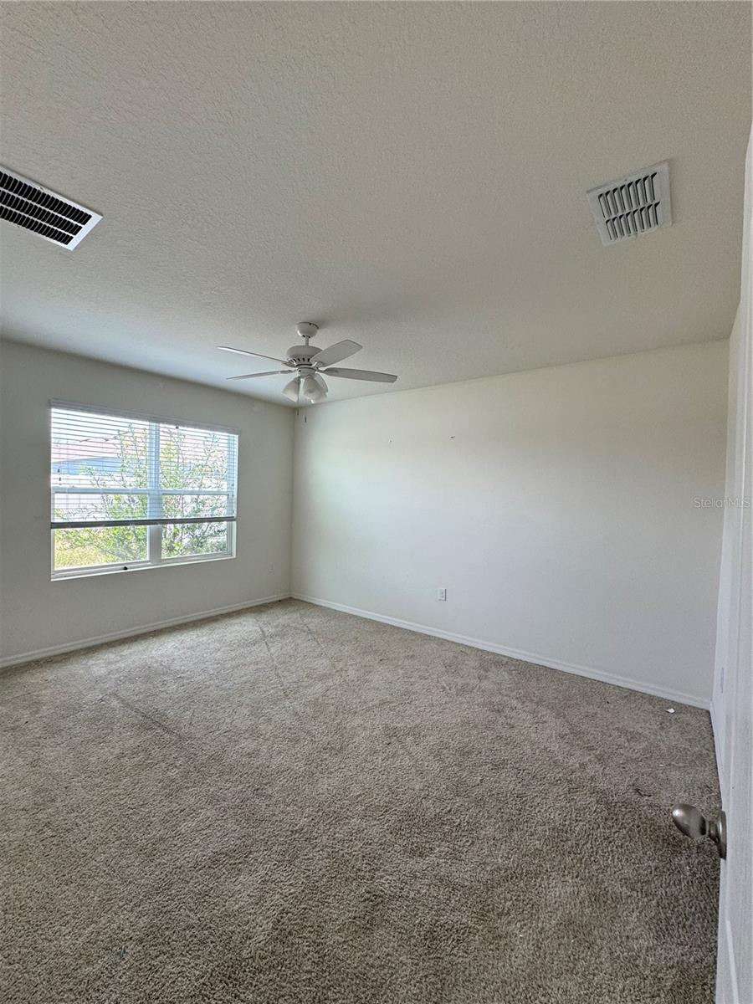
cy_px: 502
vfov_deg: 102.1
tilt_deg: -1.9
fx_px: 406
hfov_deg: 85.7
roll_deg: -1.0
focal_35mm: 14
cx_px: 376
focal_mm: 2.22
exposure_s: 1/99
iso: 100
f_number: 2.2
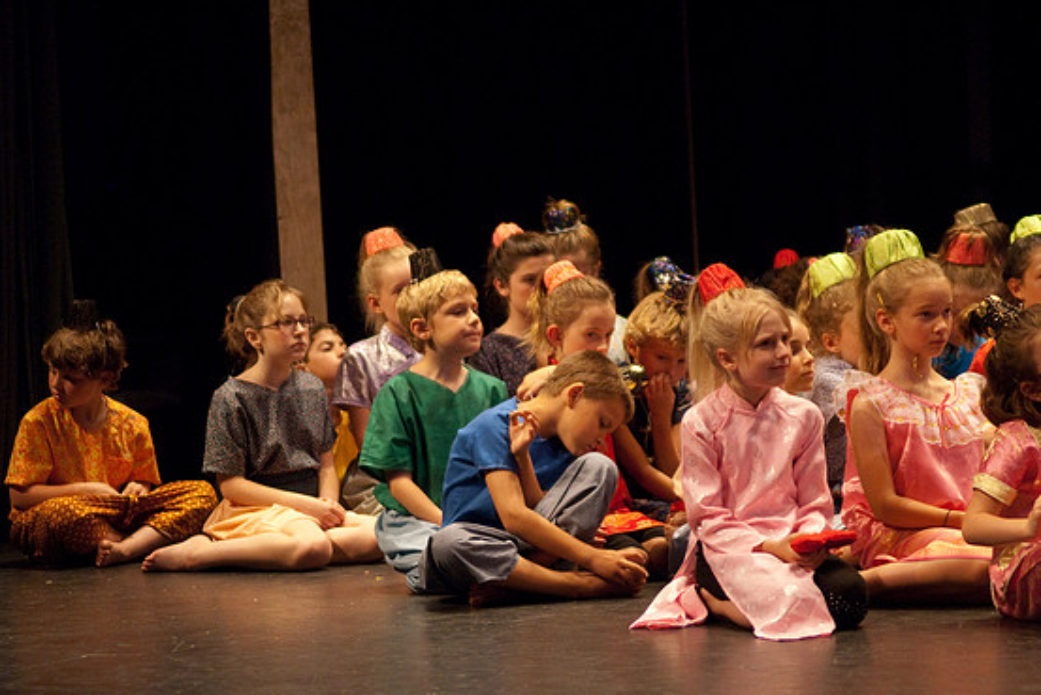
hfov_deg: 16.3
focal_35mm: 126
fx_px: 3644
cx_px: 529
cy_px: 348
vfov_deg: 10.9
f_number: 2.8
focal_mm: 80
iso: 1000
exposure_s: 1/160
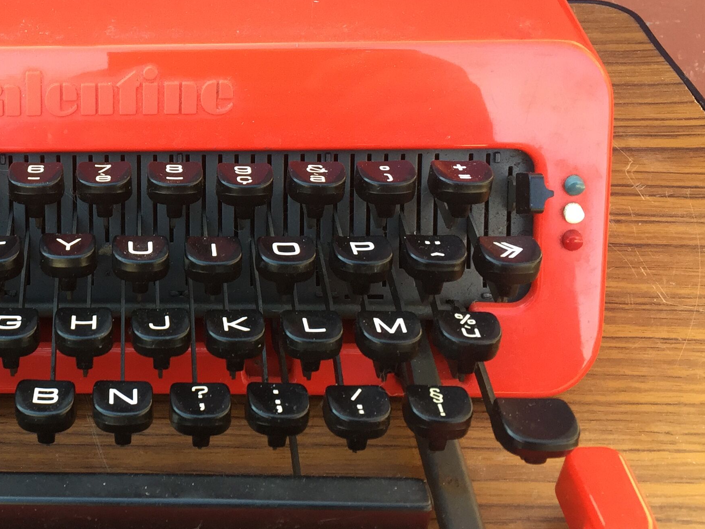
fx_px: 1100
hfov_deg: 33.5
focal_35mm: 54
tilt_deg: -31.7
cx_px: 62
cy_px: 154
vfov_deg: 26.8
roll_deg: +2.0
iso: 50
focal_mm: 4.15
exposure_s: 1/100
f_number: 2.2
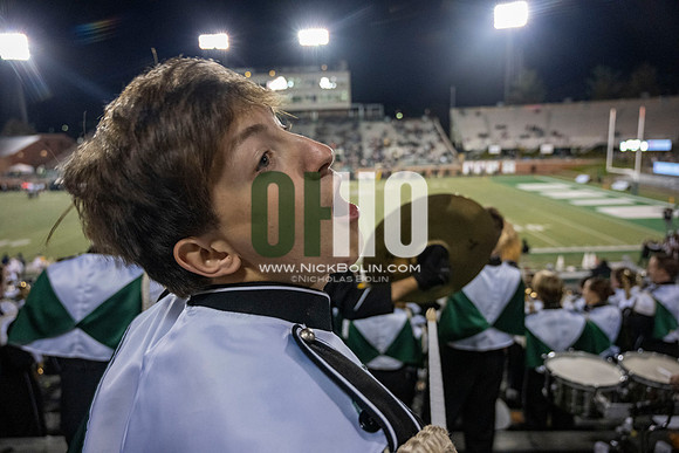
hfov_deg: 73.7
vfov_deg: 53.2
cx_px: 340
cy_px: 226
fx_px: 453
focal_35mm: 24
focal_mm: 24
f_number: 4
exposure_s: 1/500
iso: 3200
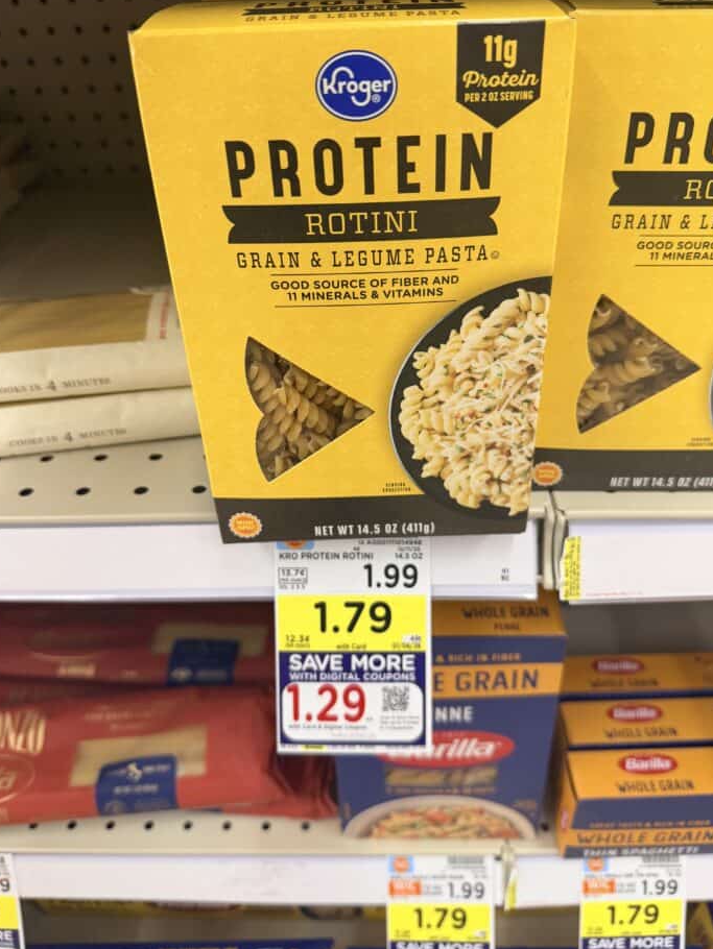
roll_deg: +2.4
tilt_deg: -34.7
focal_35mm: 27
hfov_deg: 51.3
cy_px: 419
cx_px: 385
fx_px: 741
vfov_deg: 65.1
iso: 160
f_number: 1.78
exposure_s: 1/66
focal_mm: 6.76
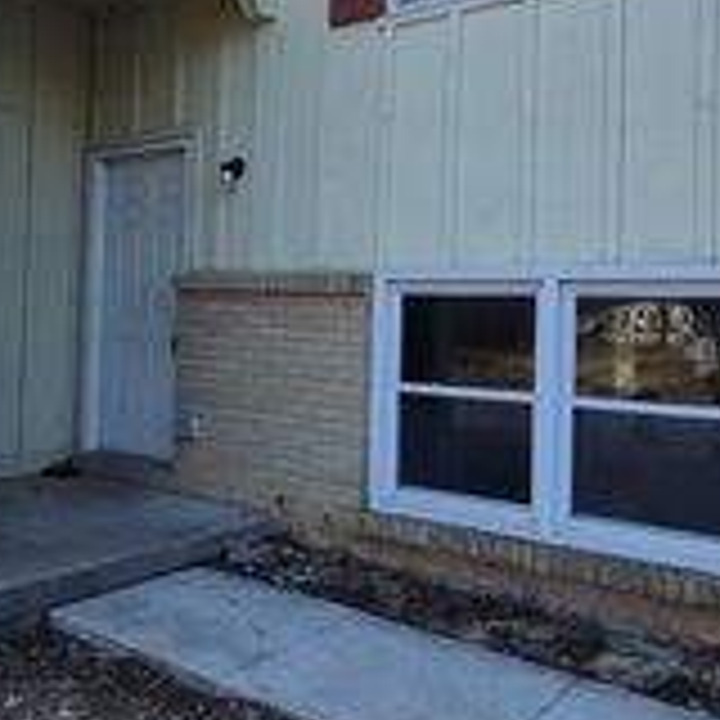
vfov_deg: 45.8
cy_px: 286
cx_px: 333
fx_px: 847
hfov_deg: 46.0
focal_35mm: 36
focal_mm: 1.74
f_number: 2.2
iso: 40
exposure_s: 1/810
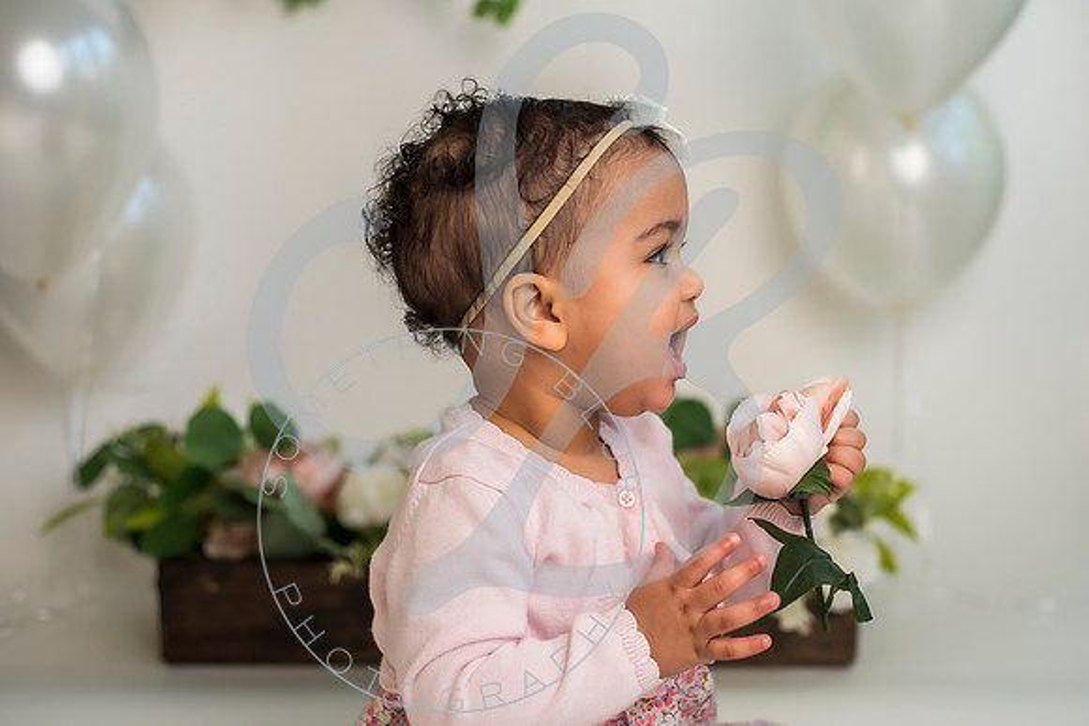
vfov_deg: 24.5
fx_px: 1673
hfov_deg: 36.0
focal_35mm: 55
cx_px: 602
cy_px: 363
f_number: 2.8
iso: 100
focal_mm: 50
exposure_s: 1/200
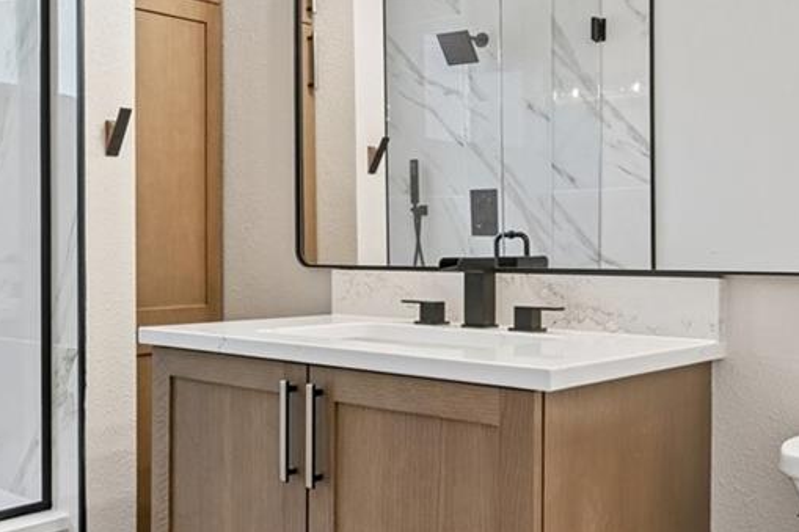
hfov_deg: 43.3
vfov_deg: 30.5
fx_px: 976
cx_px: 217
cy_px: 231
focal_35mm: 44
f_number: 9
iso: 400
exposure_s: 1/13
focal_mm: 14
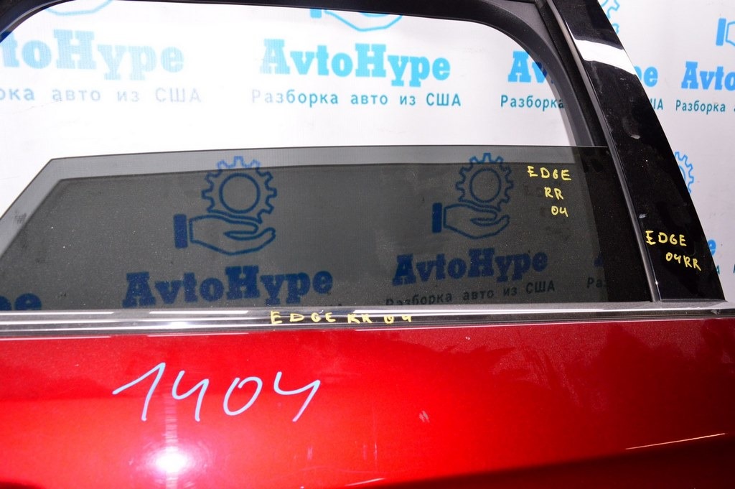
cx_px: 368
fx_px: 612
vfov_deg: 43.5
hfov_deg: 62.0
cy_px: 244
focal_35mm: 30
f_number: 8
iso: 1600
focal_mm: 20
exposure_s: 1/200
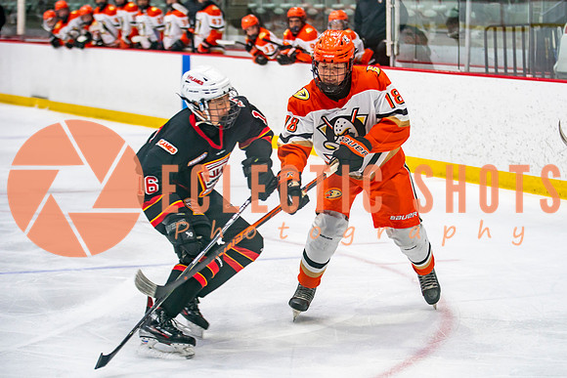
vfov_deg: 12.2
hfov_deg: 18.2
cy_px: 169
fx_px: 1768
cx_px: 353
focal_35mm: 112
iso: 800
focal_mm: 88
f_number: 2.8
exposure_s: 1/640
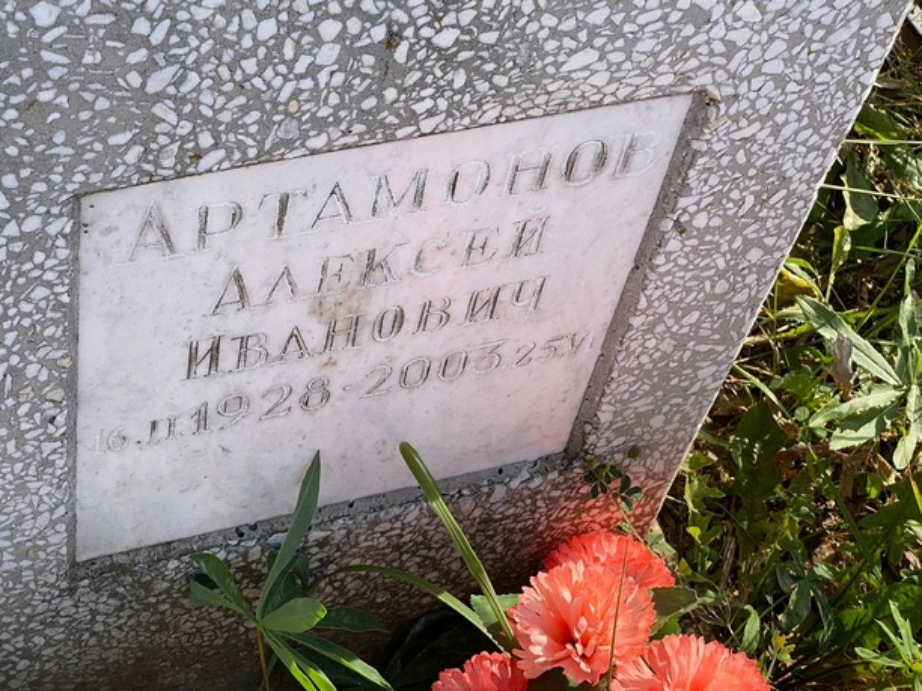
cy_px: 294
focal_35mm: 68
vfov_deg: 21.6
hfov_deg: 28.5
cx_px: 405
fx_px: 1811
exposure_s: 1/384
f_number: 2
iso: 20
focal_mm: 6
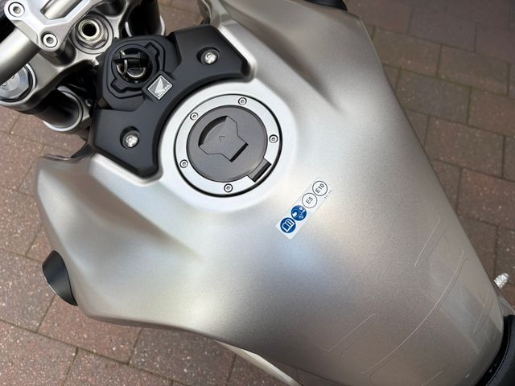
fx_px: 387
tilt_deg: -65.9
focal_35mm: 26
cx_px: 258
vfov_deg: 53.1
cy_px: 193
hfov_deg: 67.3
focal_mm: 5.96
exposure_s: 1/539
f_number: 1.6
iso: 50
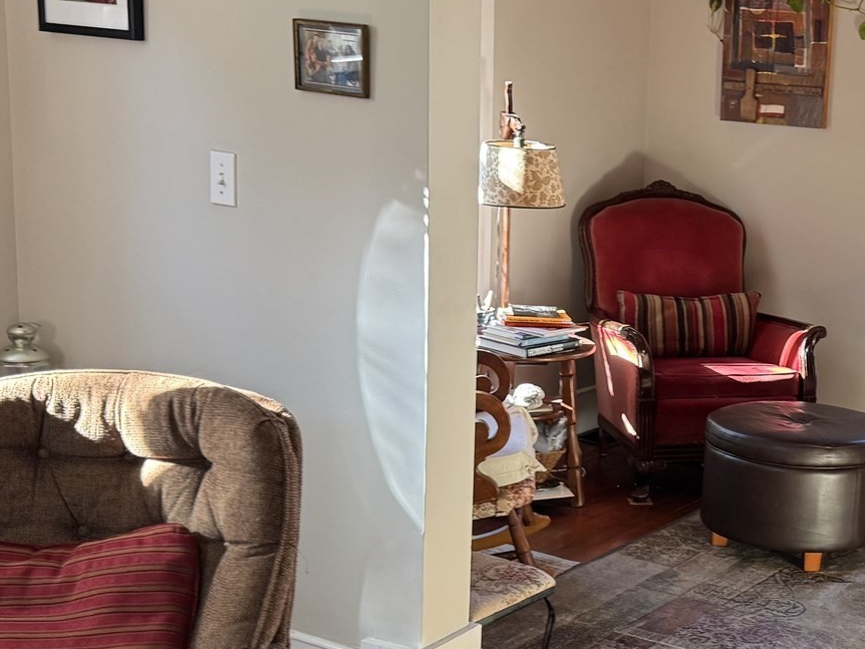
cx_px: 782
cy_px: 424
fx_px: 1425
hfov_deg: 32.1
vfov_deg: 25.6
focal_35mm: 57
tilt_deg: -12.1
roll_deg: -4.8
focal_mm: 6.76
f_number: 1.78
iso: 200
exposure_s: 1/79
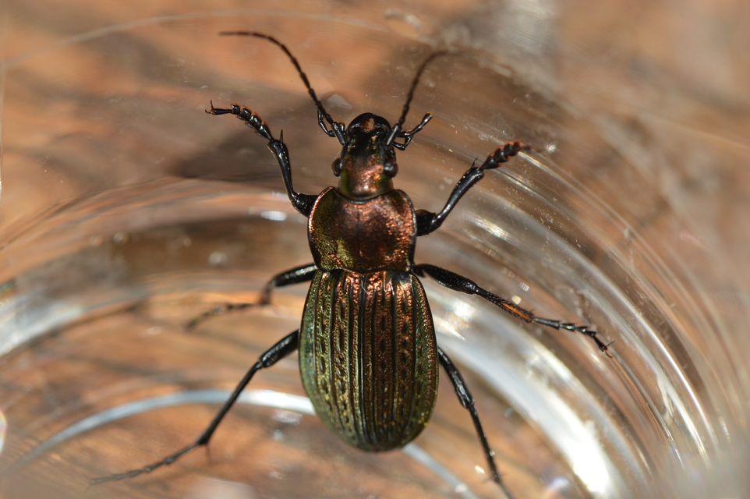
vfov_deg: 8.7
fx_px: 3279
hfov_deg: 13.0
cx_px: 375
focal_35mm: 158
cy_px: 250
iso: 100
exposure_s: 1/200
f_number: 10
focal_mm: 105
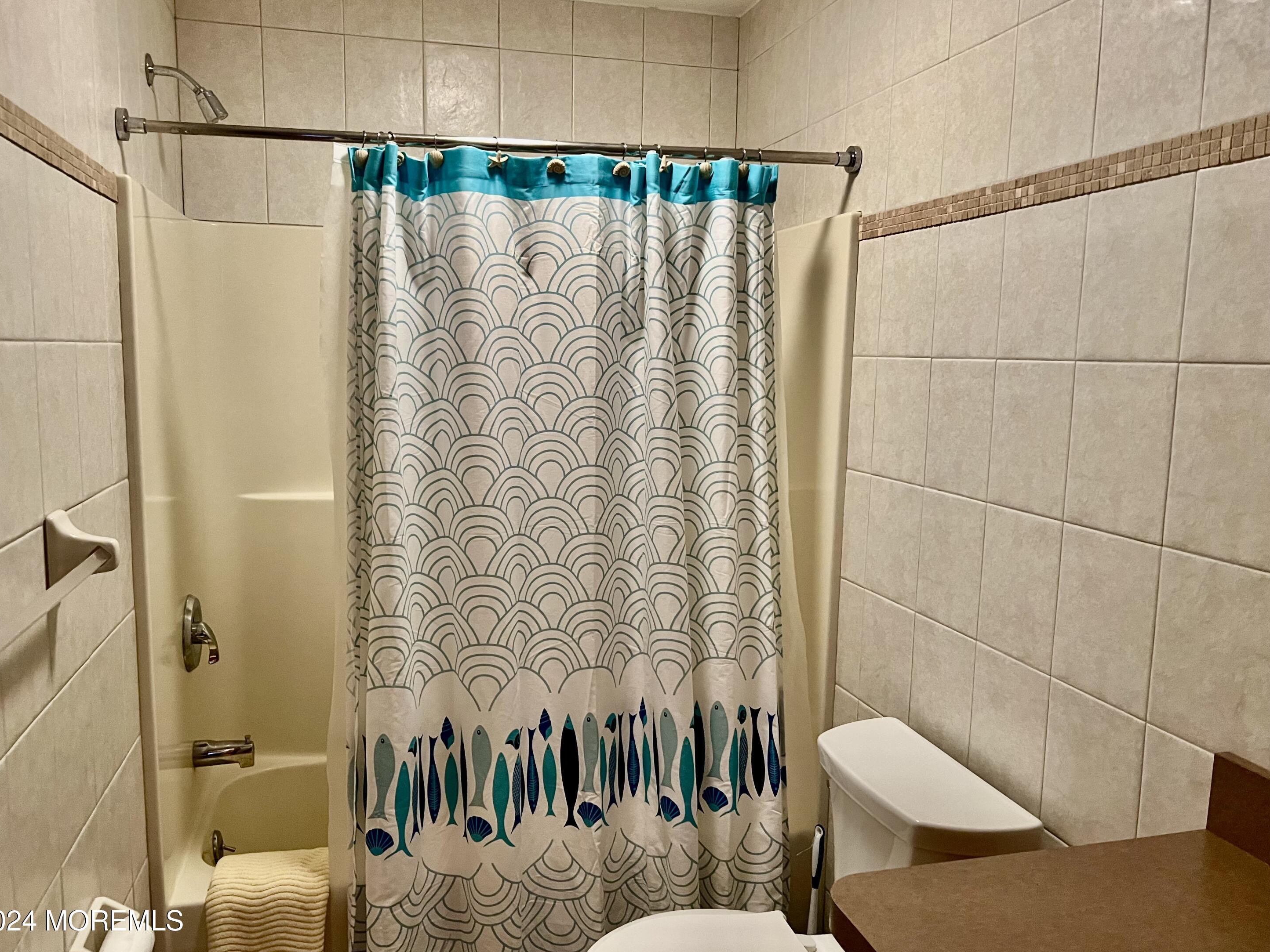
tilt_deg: -7.7
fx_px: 991
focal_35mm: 27
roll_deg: -1.5
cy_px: 472
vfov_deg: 51.4
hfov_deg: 65.3
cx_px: 612
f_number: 1.5
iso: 320
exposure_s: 1/60
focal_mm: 5.7
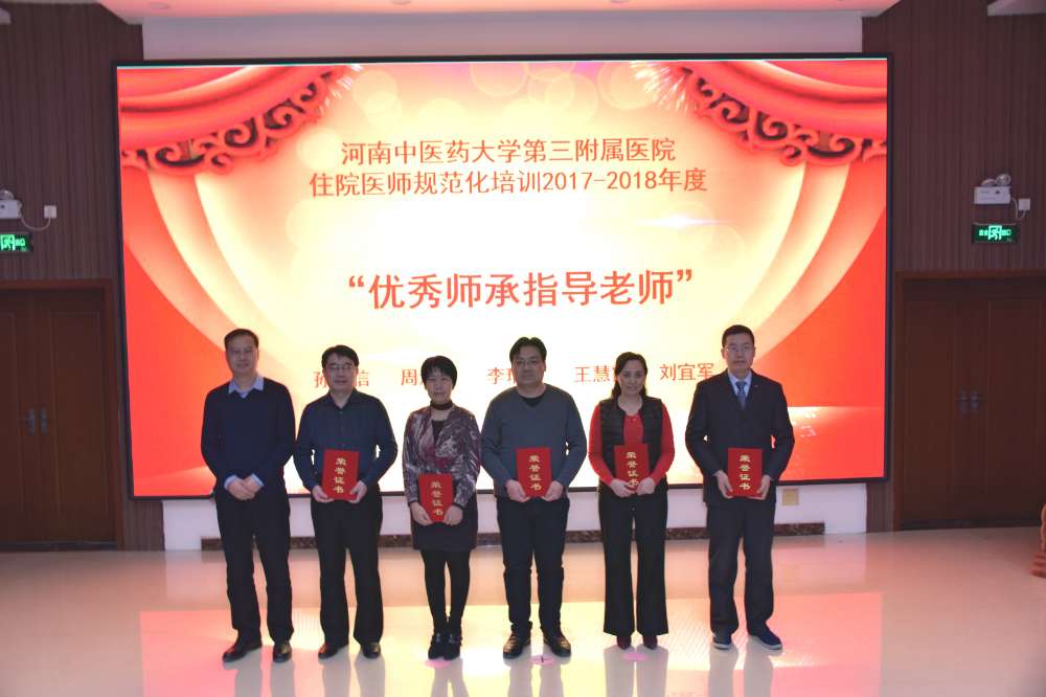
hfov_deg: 58.7
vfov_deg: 41.1
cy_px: 348
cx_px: 523
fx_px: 929
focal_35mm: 32
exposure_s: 1/6
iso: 64
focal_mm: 32
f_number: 4.5
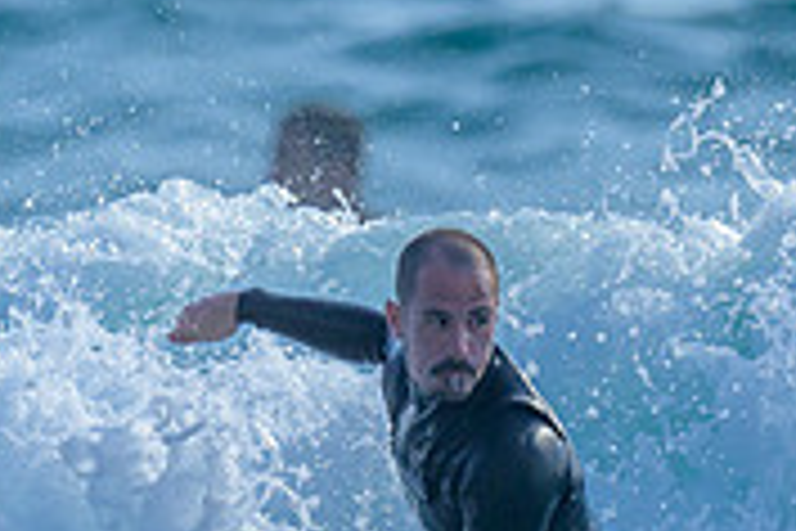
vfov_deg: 0.4
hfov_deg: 0.6
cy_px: 333
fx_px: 77051
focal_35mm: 3485
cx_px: 432
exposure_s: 1/2000
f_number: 6.3
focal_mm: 800
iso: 220
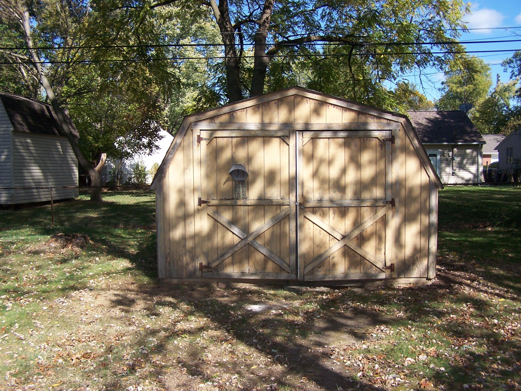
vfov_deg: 37.7
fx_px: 572
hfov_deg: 49.0
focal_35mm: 38
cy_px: 196
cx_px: 260
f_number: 2.8
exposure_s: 1/800
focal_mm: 6.3
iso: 80
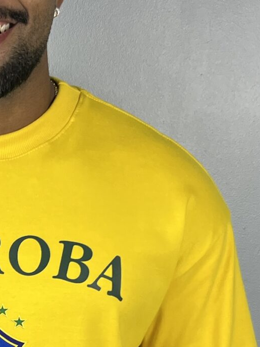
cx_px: -26
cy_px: 286
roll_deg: -0.3
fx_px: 971
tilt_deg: -11.2
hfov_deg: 14.9
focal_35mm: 97
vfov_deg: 20.0
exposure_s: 1/120
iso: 50
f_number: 1.5
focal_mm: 5.7
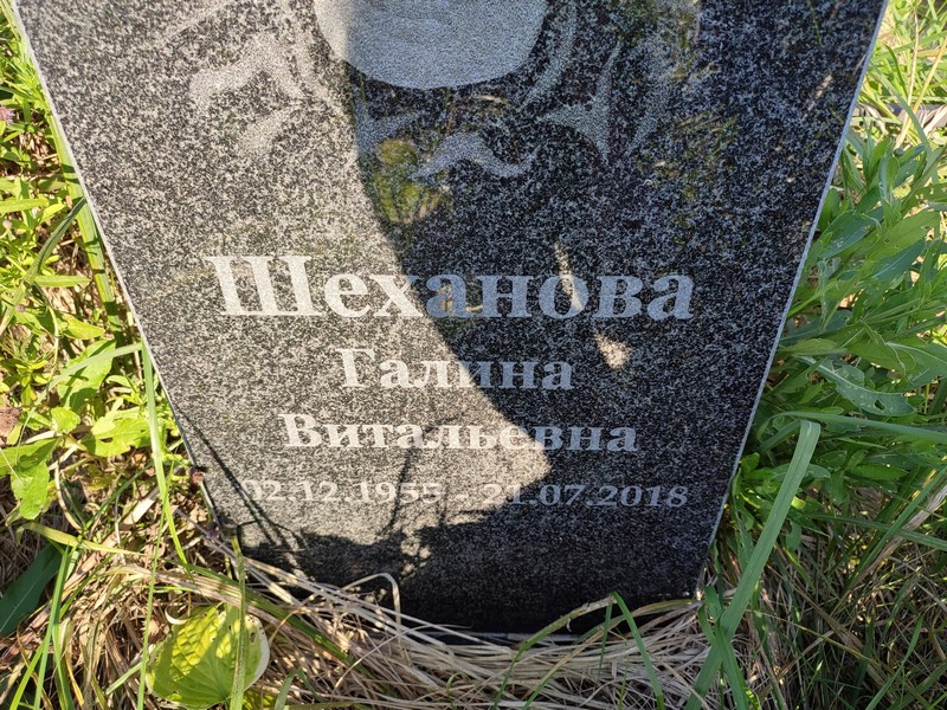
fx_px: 684
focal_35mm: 25
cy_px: 355
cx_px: 474
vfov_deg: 54.9
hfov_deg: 69.4
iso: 50
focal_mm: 6.04
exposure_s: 1/202
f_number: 1.9
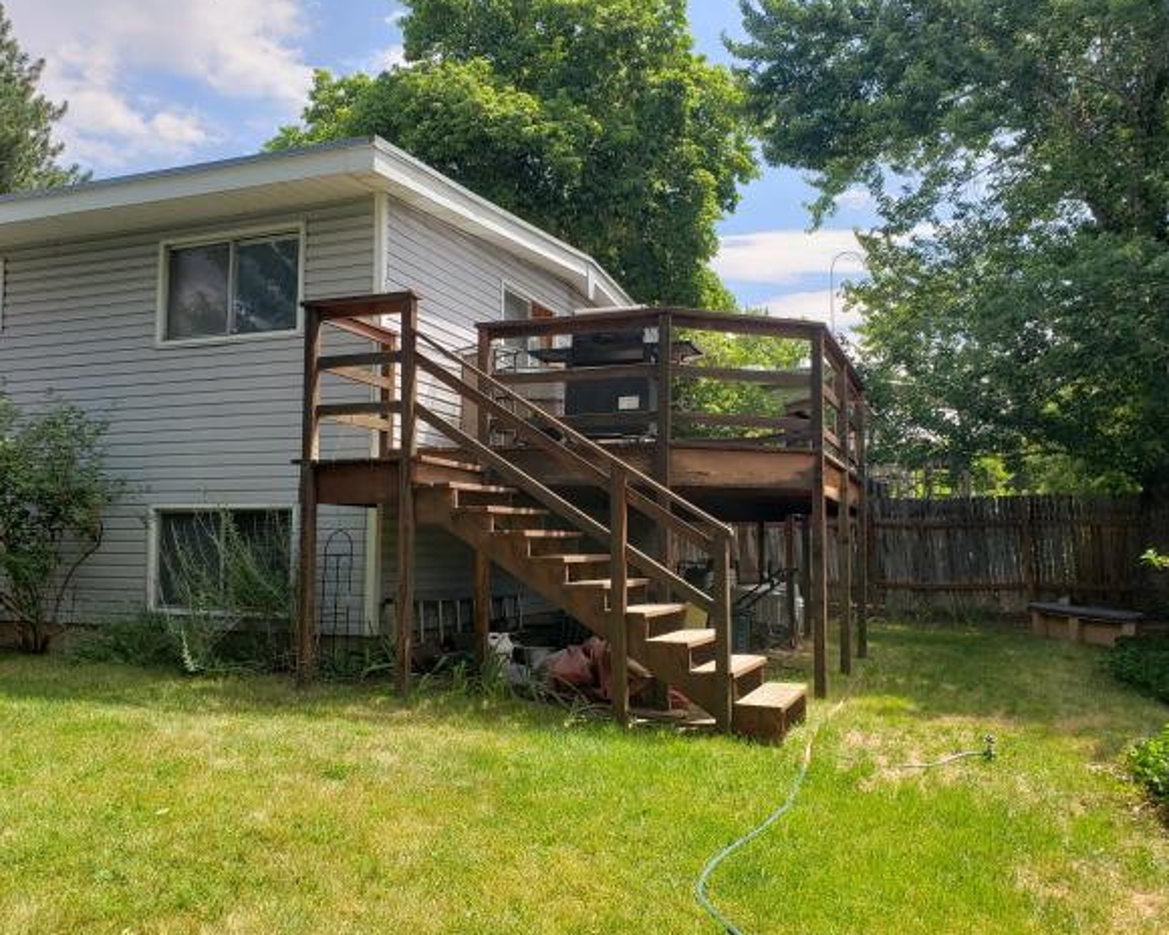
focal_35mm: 28
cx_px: 562
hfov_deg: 62.2
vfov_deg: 51.5
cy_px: 472
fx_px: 969
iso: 50
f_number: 2.4
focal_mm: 4.3
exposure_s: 1/805
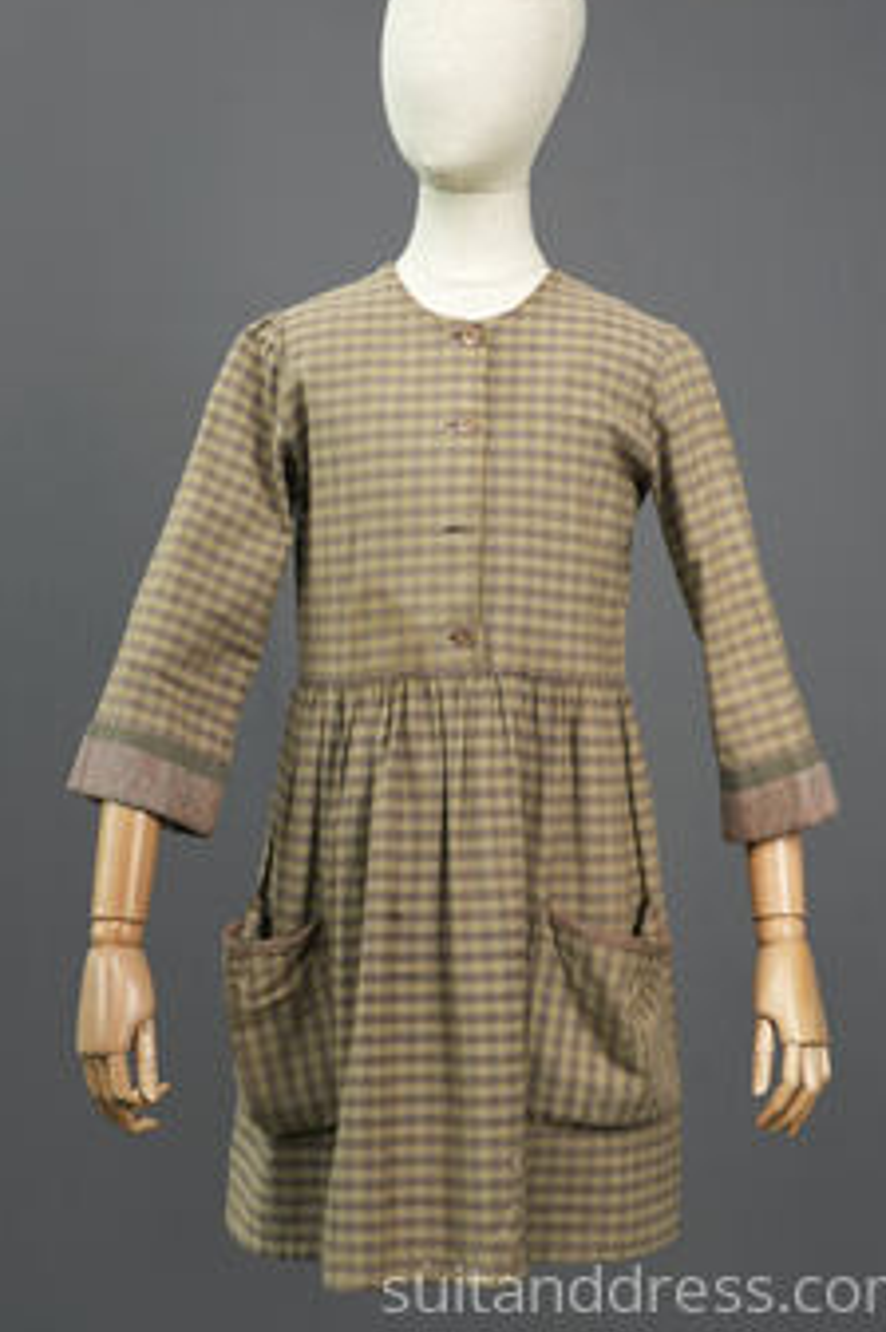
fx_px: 2500
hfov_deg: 20.1
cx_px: 473
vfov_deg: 29.8
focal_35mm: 68
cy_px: 619
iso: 320
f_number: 8
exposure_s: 1/30
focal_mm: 39
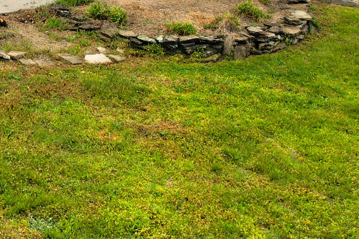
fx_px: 648
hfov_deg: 26.7
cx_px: -95
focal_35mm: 65
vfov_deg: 19.4
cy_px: -68
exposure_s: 1/1250
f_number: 2.8
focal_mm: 8.38
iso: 100
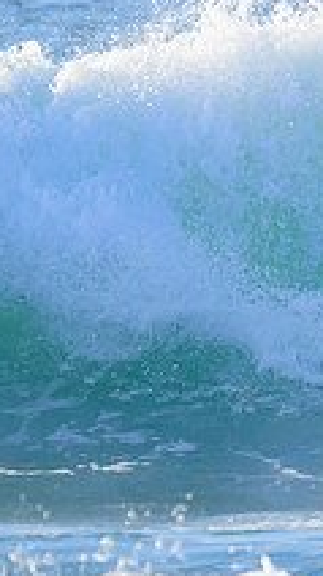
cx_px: 711
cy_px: 186
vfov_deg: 1.2
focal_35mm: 1834
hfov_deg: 0.7
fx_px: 27969
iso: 2500
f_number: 11
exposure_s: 1/2000
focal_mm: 640
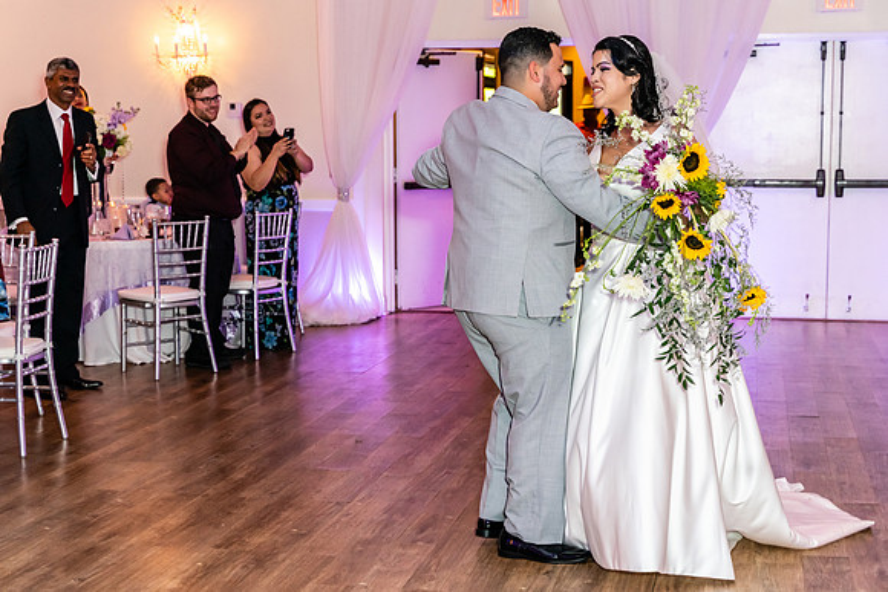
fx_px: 1426
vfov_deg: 23.5
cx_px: 444
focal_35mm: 58
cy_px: 304
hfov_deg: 34.6
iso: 3200
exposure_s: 1/125
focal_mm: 55
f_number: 4
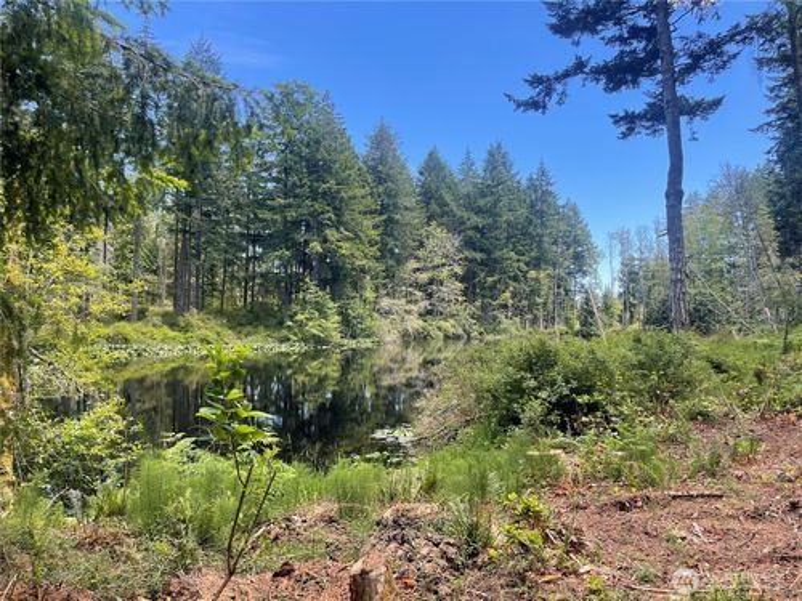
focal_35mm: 25
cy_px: 300
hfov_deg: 69.4
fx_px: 579
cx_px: 401
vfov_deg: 54.9
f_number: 1.6
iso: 32
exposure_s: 1/421
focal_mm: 5.1
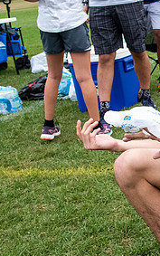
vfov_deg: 19.8
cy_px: 129
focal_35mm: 105
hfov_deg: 11.6
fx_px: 732
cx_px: 280
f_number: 5.6
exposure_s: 1/800
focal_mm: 26
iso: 1600
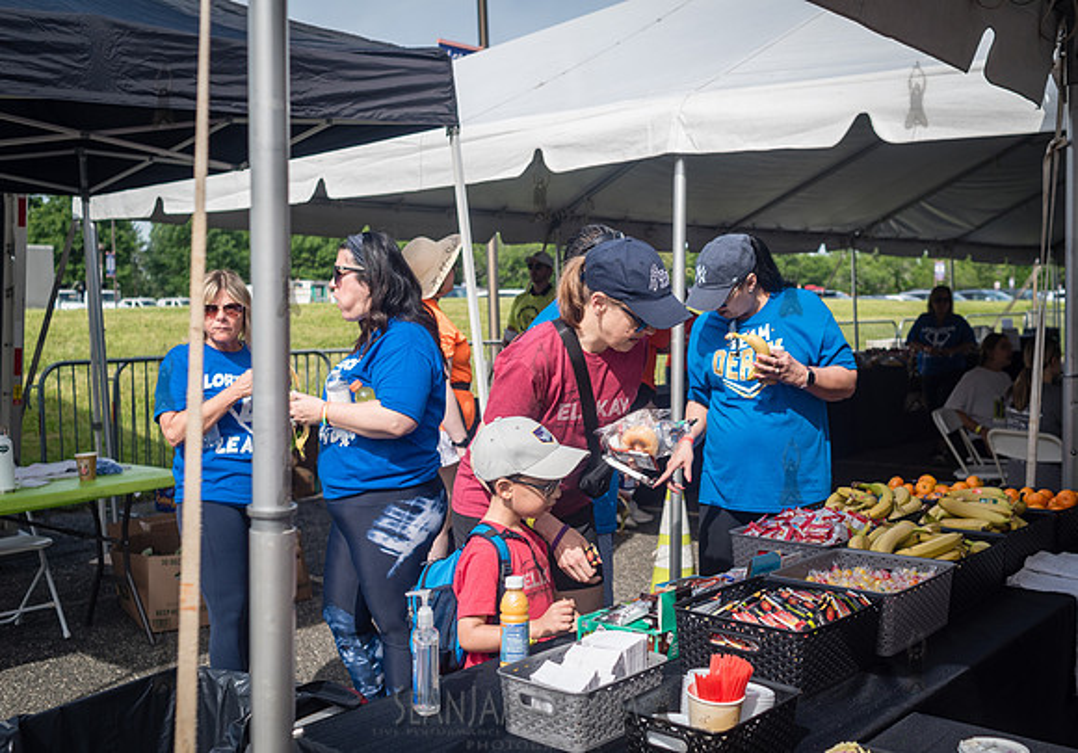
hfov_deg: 49.1
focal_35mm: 39
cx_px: 603
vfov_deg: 35.5
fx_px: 1176
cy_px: 402
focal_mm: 35
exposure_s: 1/1600
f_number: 4
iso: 200
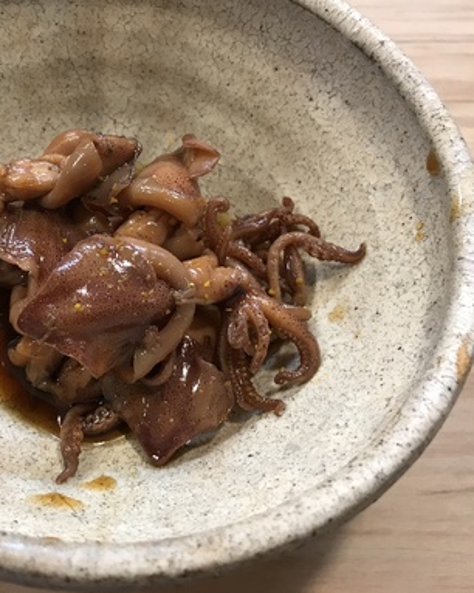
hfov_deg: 36.5
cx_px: 124
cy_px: 273
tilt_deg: -63.1
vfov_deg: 45.8
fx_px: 702
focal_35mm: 40
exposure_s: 1/20
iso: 40
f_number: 1.8
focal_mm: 3.99
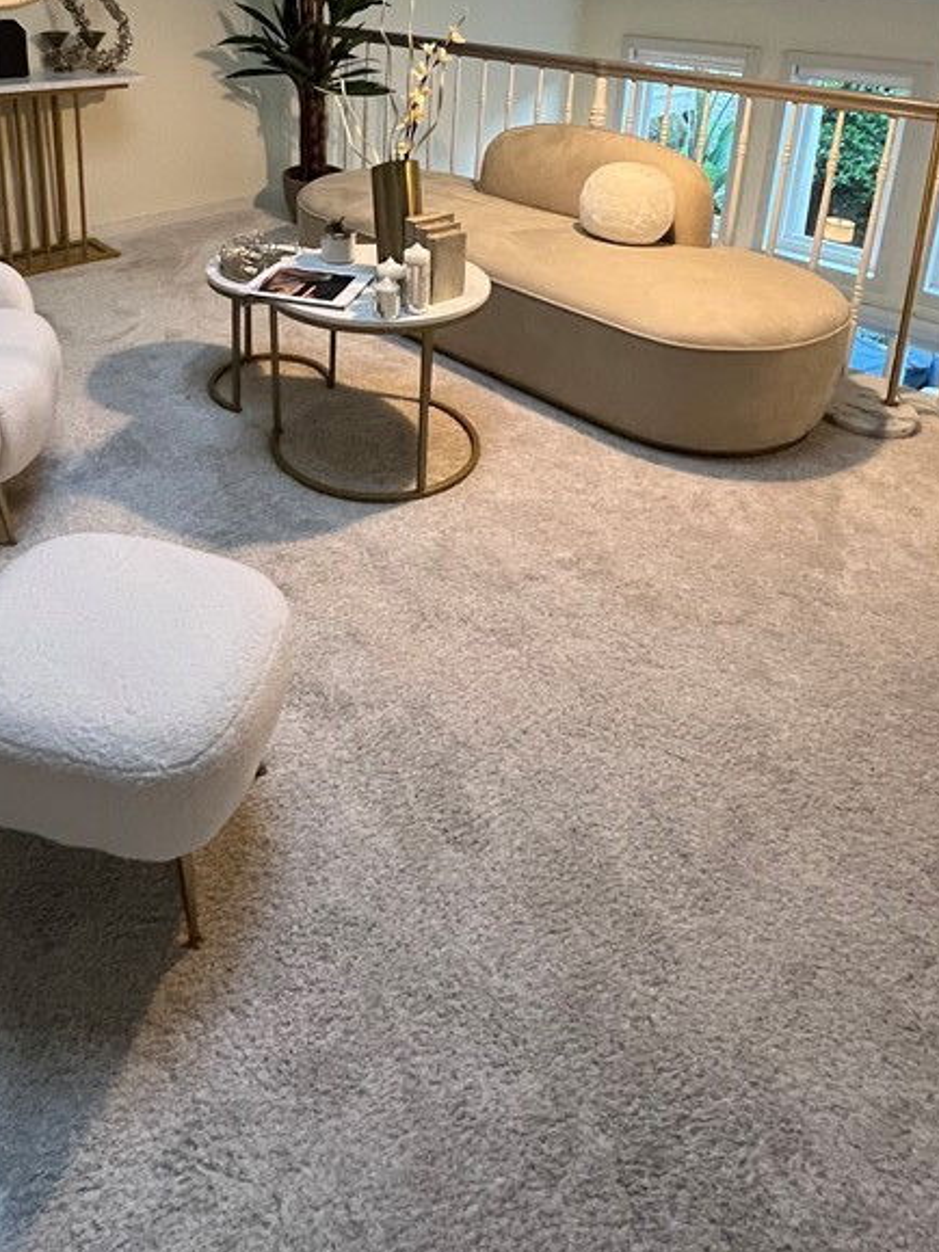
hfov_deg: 58.3
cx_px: 363
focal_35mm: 23
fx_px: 832
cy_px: 229
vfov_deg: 66.3
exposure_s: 1/60
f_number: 1.8
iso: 500
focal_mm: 1.57
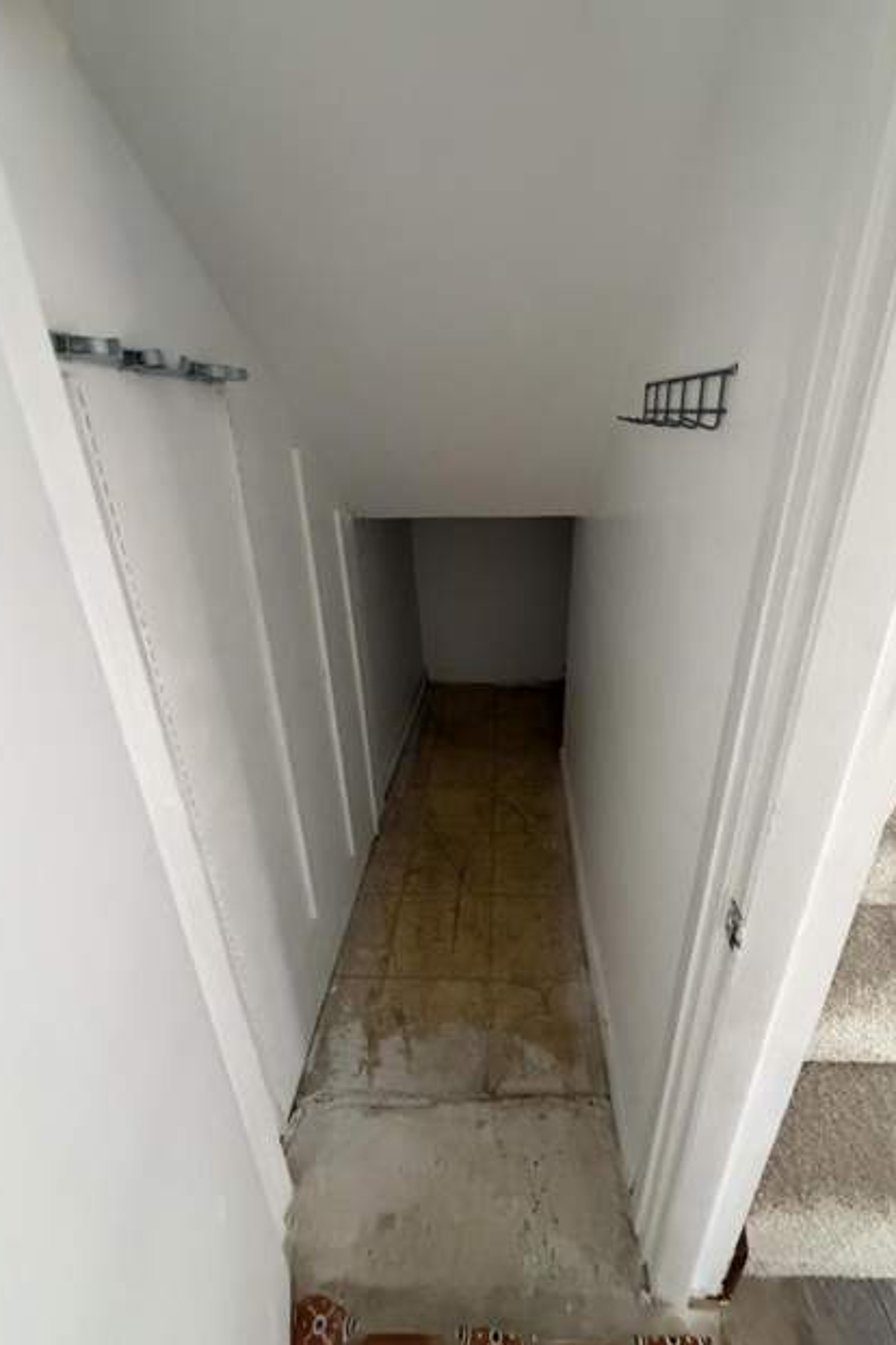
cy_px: 658
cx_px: 489
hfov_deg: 77.1
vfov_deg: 100.4
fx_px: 560
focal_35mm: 15
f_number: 2.2
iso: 800
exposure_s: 1/60
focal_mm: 2.22
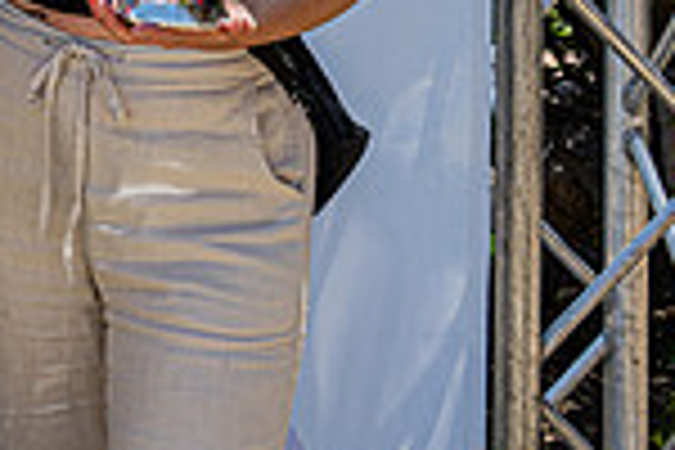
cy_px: -275
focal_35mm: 141
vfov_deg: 9.4
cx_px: -437
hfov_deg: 13.4
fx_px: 2644
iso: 110
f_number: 5.6
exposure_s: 1/250
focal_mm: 32
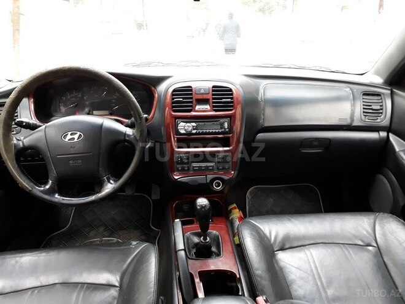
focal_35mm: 27
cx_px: 202
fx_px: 316
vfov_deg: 51.4
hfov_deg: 65.3
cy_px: 152
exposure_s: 1/33
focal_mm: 3.6
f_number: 1.9
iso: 160
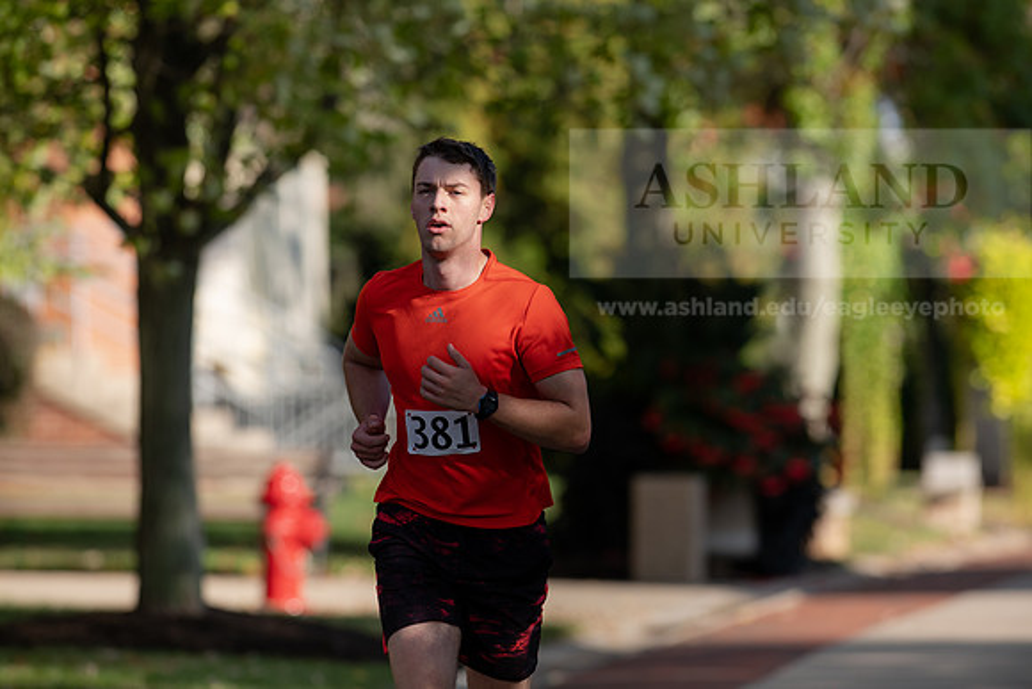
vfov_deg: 4.6
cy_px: 344
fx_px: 8602
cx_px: 516
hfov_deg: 6.9
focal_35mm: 300
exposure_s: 1/640
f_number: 4.5
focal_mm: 300
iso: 200
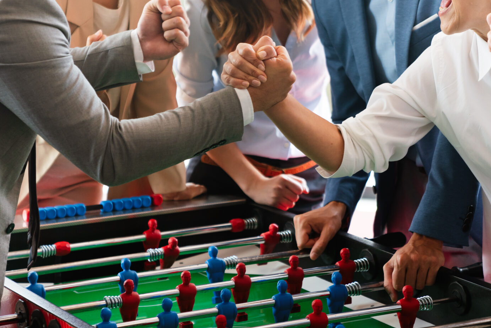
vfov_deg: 10.5
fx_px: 1774
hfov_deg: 15.8
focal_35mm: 130
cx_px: 273
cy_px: 72
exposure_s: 1/250
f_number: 2.8
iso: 800
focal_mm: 70
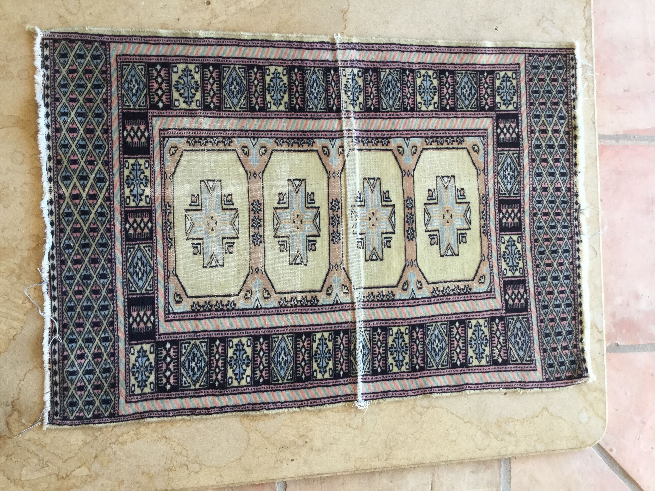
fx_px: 587
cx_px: 328
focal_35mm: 31
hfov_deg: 58.4
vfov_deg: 45.4
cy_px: 246
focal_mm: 3.3
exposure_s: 1/33
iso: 25
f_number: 2.4
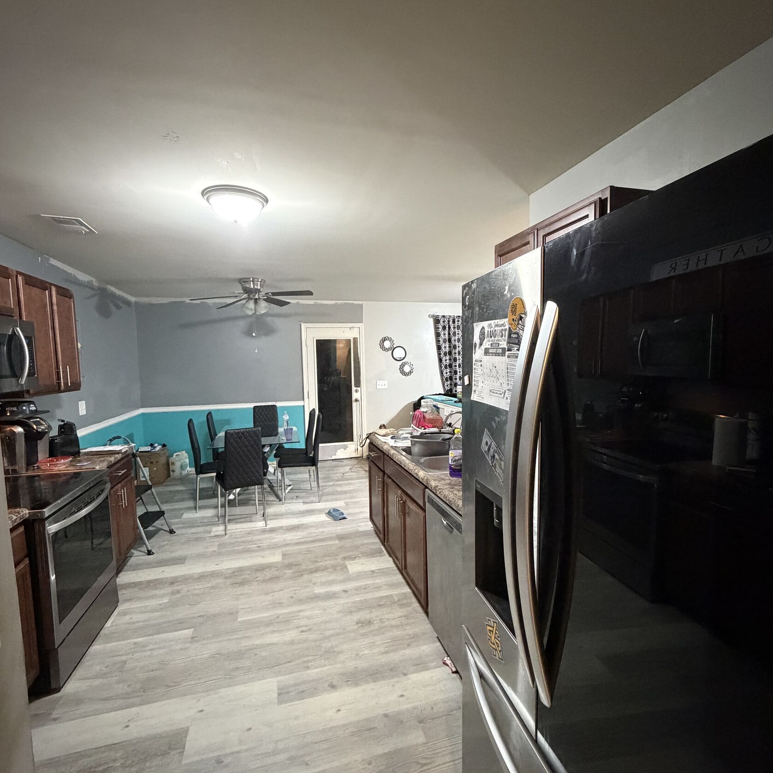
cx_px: 387
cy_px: 396
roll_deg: +0.8
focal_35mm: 17
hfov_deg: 84.0
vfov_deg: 84.0
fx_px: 429
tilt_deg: -4.3
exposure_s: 1/40
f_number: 2.2
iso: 800
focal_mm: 2.22
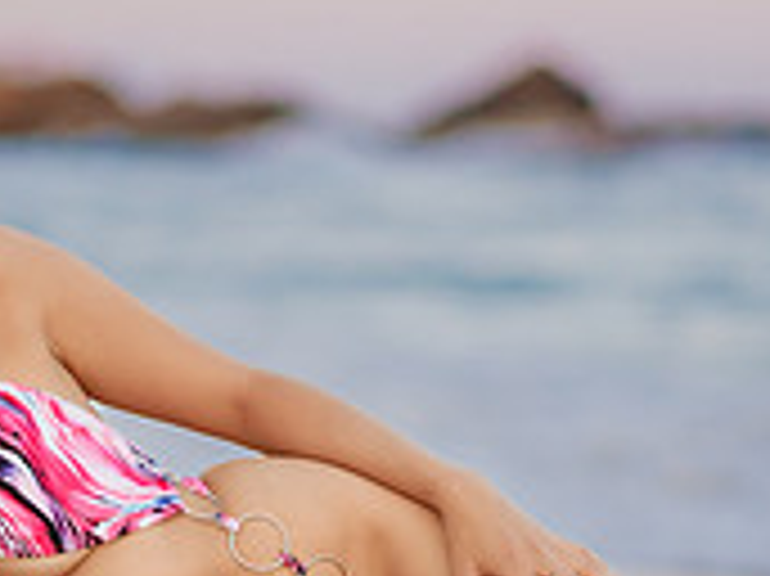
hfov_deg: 10.5
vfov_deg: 7.8
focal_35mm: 189
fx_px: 4201
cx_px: 437
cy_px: 376
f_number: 1.4
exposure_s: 1/1000
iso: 250
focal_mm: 58
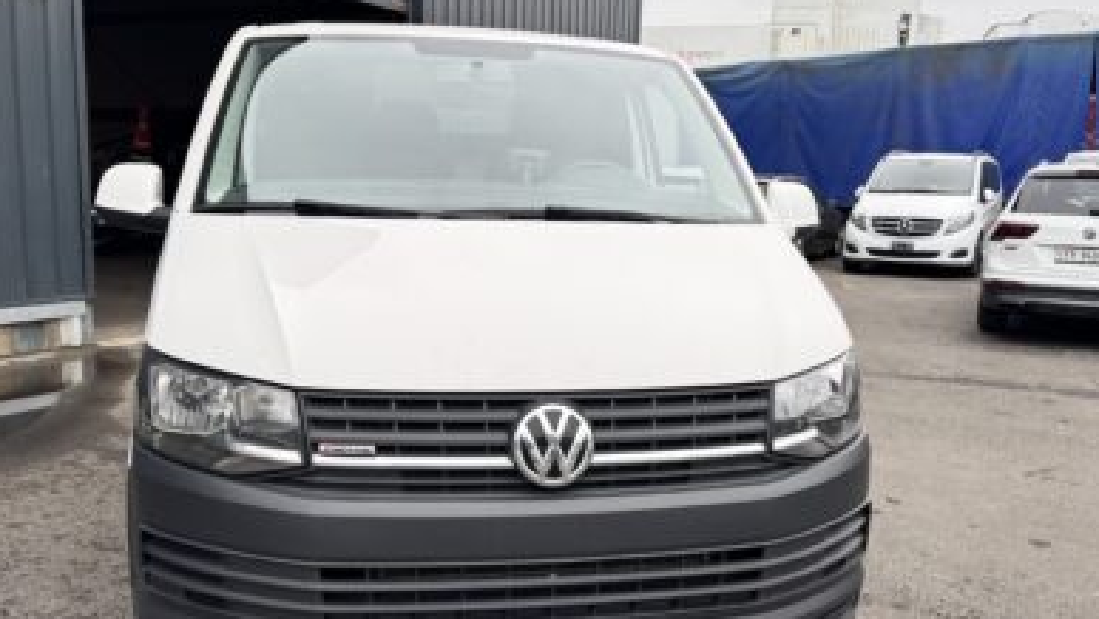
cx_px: 551
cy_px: 363
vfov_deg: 42.8
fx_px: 787
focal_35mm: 27
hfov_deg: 69.8
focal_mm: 6.76
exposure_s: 1/404
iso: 80
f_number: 1.78
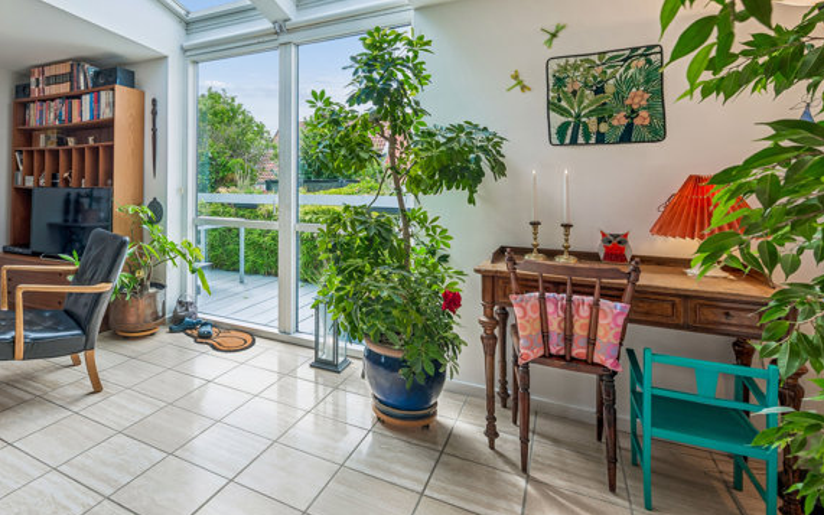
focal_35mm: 20
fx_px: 449
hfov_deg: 81.8
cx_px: 266
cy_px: 177
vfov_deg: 58.5
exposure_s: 1/60
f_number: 10
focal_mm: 14
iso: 200
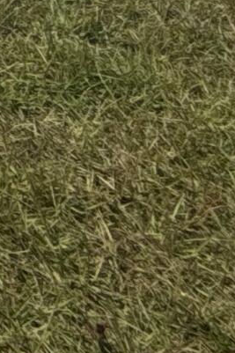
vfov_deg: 12.5
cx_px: -753
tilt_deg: -0.2
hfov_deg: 7.6
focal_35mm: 109
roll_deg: -0.2
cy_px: -596
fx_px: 1068
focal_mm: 2.22
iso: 50
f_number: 2.2
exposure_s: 1/6173
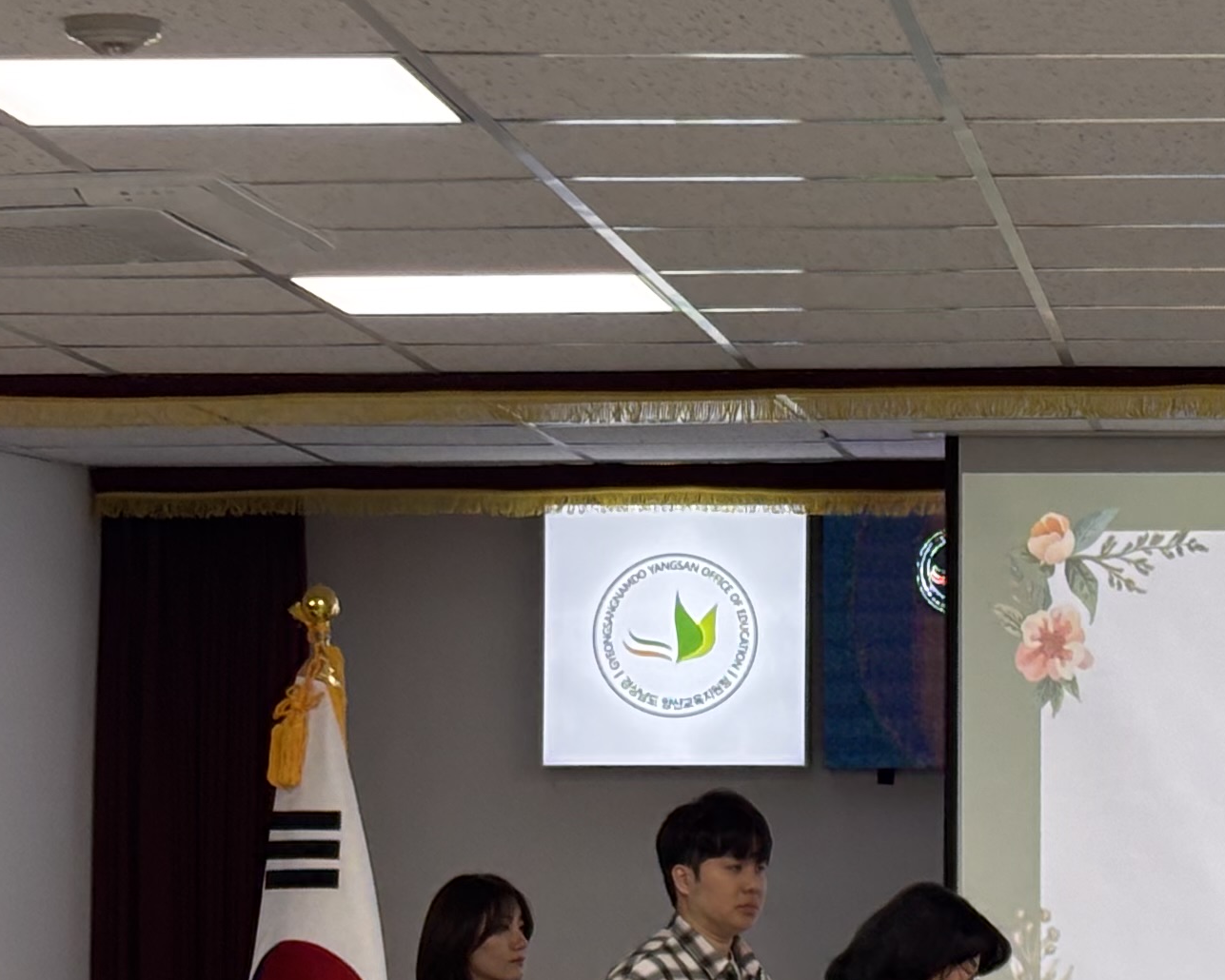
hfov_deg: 12.0
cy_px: 605
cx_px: 1194
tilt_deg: +2.4
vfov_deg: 9.7
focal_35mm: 159
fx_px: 5765
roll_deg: +0.0
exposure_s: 1/120
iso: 50
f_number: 1.6
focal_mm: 5.96
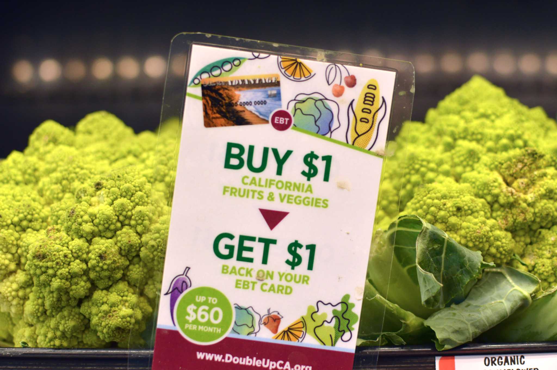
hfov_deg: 37.9
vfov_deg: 25.7
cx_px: 278
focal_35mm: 52
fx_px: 811
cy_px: 185
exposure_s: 1/200
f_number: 3.5
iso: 400
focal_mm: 35
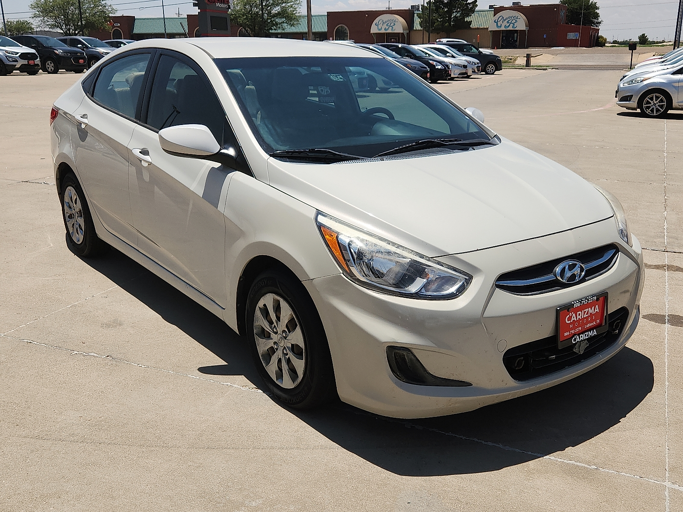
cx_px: 342
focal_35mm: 23
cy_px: 256
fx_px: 454
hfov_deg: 73.9
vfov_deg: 58.9
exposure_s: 1/2500
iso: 50
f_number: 1.8
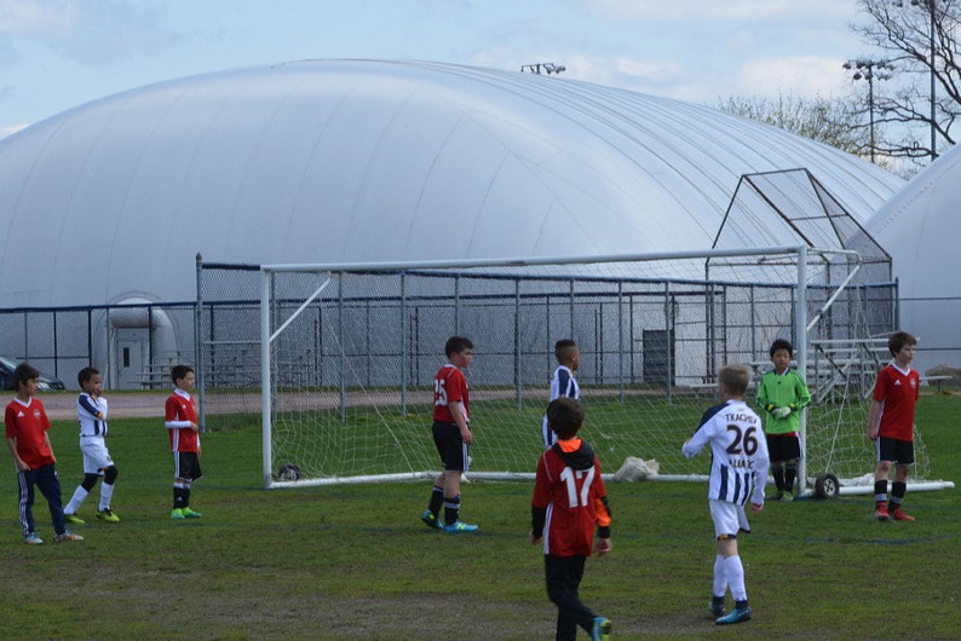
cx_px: 541
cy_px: 379
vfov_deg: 9.7
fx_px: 3765
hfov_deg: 14.5
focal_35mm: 141
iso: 320
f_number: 22
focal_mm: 70
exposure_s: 1/80
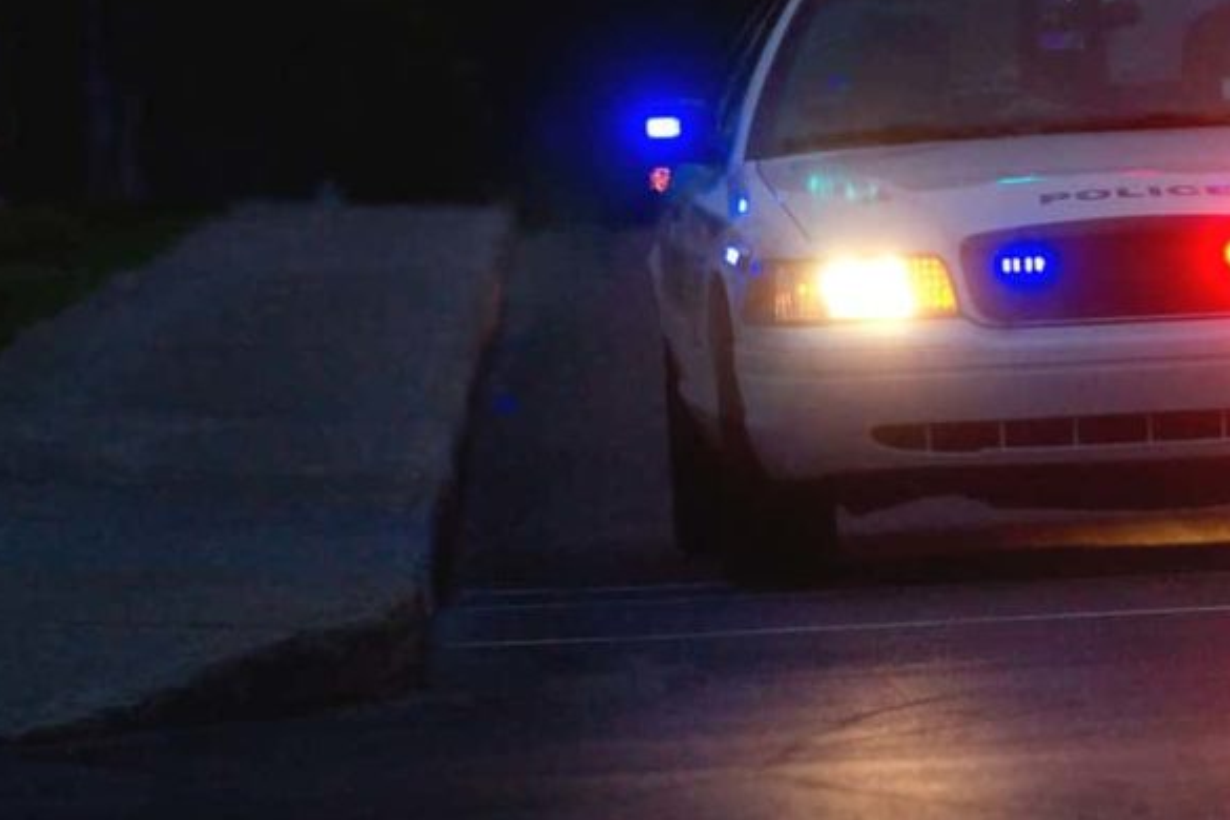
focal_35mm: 525
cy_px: 328
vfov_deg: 2.6
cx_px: 1030
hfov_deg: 3.9
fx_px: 17936
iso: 800
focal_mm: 300
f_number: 5
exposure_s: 1/500
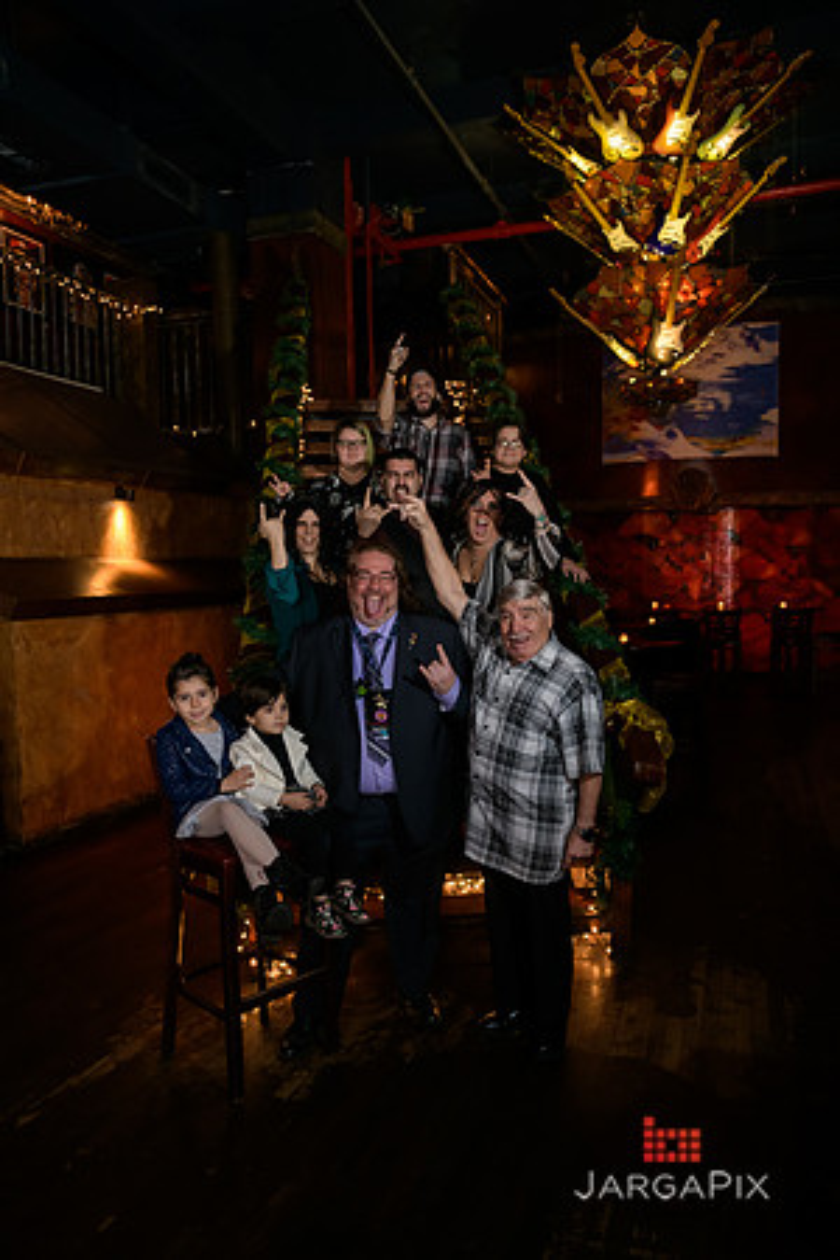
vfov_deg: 69.4
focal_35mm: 26
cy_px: 630
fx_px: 910
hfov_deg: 49.6
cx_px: 420
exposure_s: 1/125
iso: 1600
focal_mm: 26
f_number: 3.2
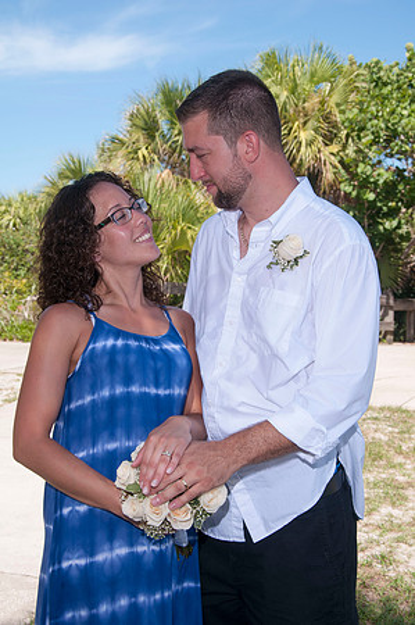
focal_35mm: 52
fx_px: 910
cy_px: 312
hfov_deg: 25.7
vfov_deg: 37.9
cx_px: 208
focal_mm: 35
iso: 100
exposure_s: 1/250
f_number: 8
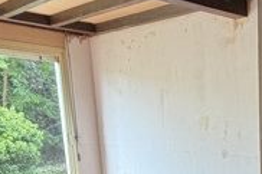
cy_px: 249
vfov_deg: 19.0
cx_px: 338
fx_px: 465
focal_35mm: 64
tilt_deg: -13.7
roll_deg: -1.1
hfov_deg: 26.7
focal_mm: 2.22
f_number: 2.2
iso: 250
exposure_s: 1/121
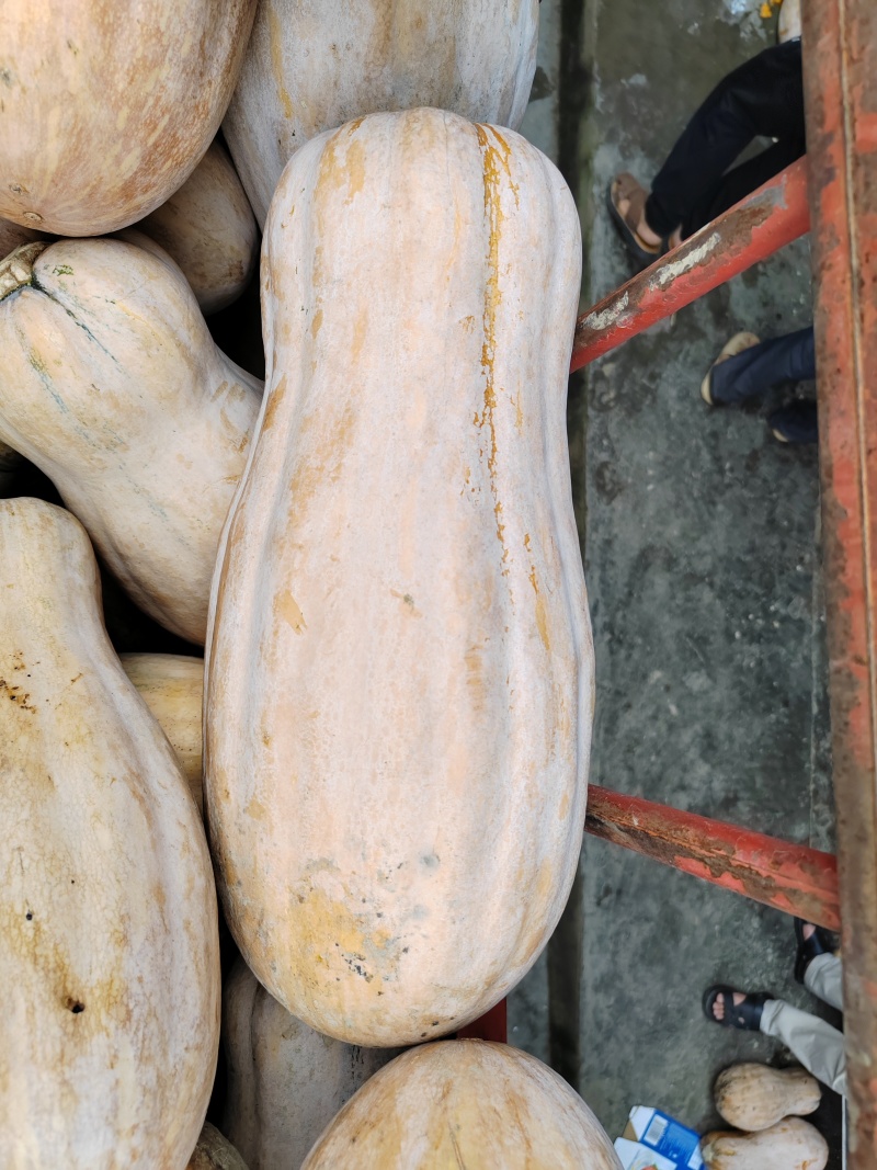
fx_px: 912
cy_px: 585
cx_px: 438
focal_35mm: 27
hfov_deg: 51.3
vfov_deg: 65.3
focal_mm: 6.14
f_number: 1.8
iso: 320
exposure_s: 1/100
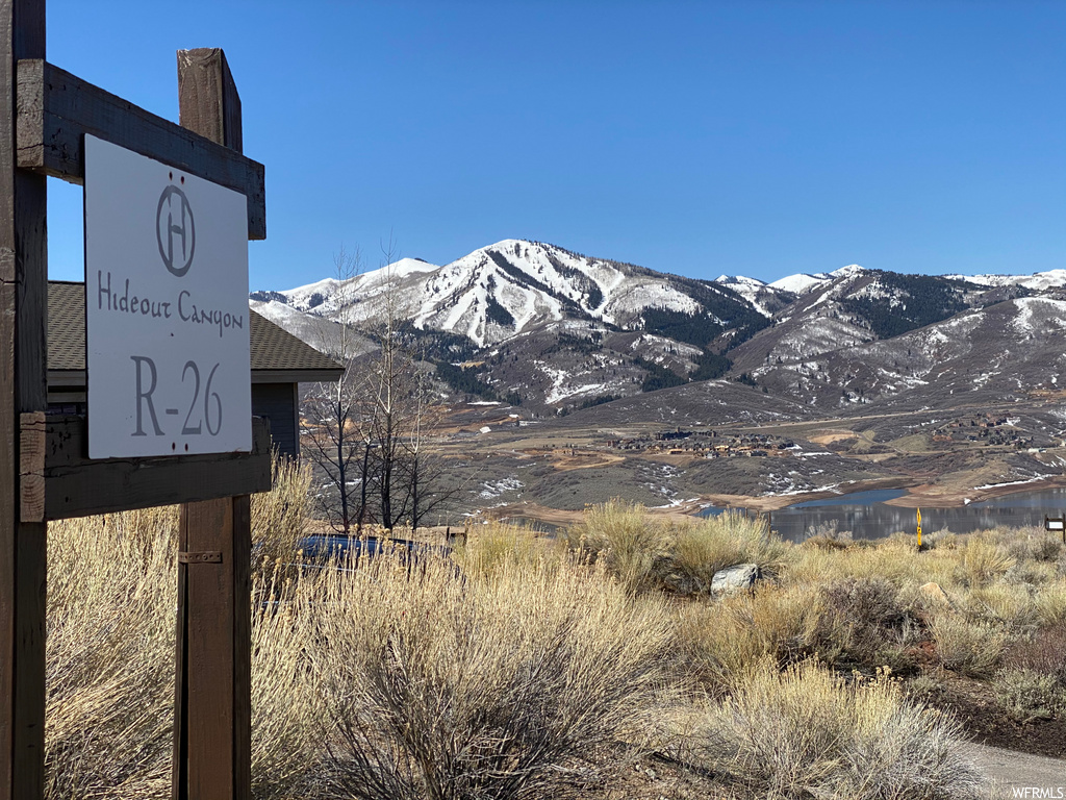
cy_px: 400
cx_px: 533
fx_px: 1601
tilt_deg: +0.6
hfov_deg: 36.8
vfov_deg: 28.0
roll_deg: +1.6
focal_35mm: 52
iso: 20
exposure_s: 1/1776
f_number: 2
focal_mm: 6
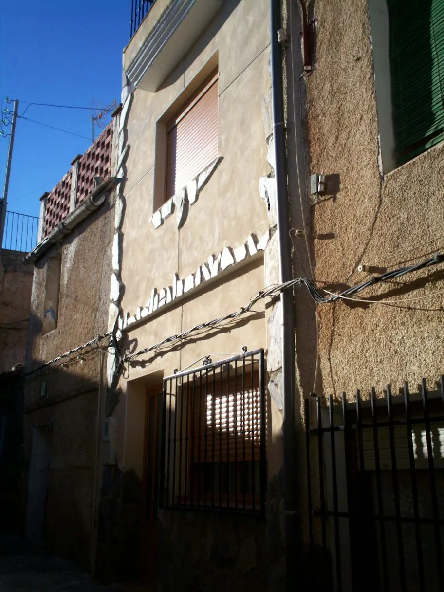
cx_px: 222
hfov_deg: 39.7
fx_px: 616
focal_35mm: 36
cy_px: 296
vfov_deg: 51.4
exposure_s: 1/522
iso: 100
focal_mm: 6
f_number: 4.5
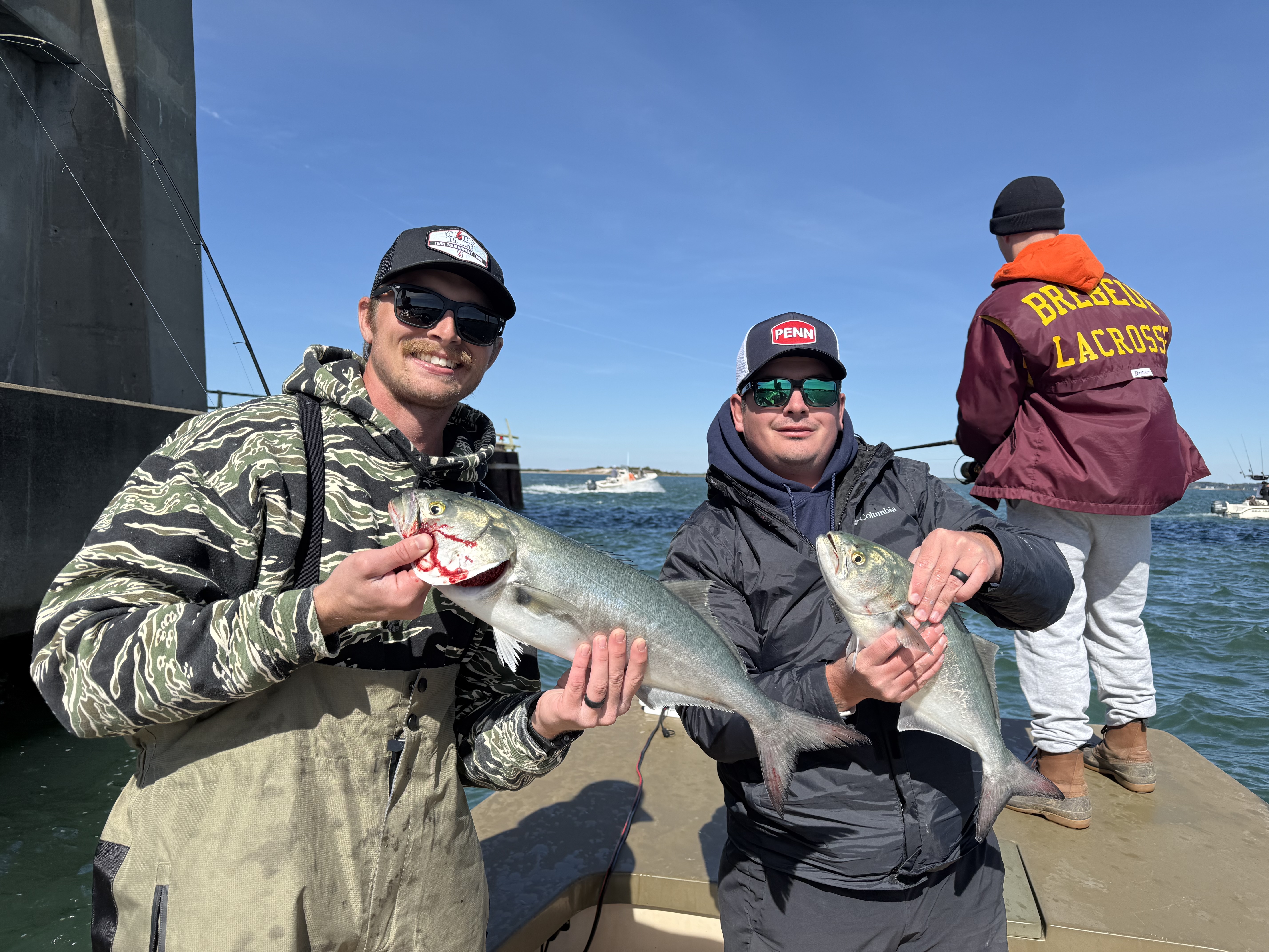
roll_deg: +0.7
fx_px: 880
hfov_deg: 71.6
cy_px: 476
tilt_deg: +1.7
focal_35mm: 24
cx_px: 634
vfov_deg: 56.8
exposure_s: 1/4673
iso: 80
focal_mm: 6.76
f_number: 1.78
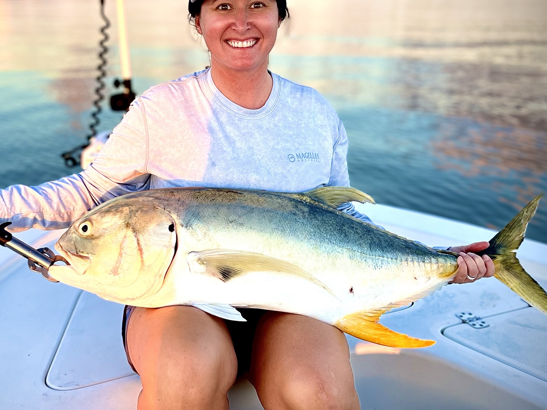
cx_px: 214
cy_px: 199
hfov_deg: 49.8
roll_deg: +0.2
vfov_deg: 38.7
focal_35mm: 37
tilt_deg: -19.6
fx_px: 585
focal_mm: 5.1
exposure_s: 1/239
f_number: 1.6
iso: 40
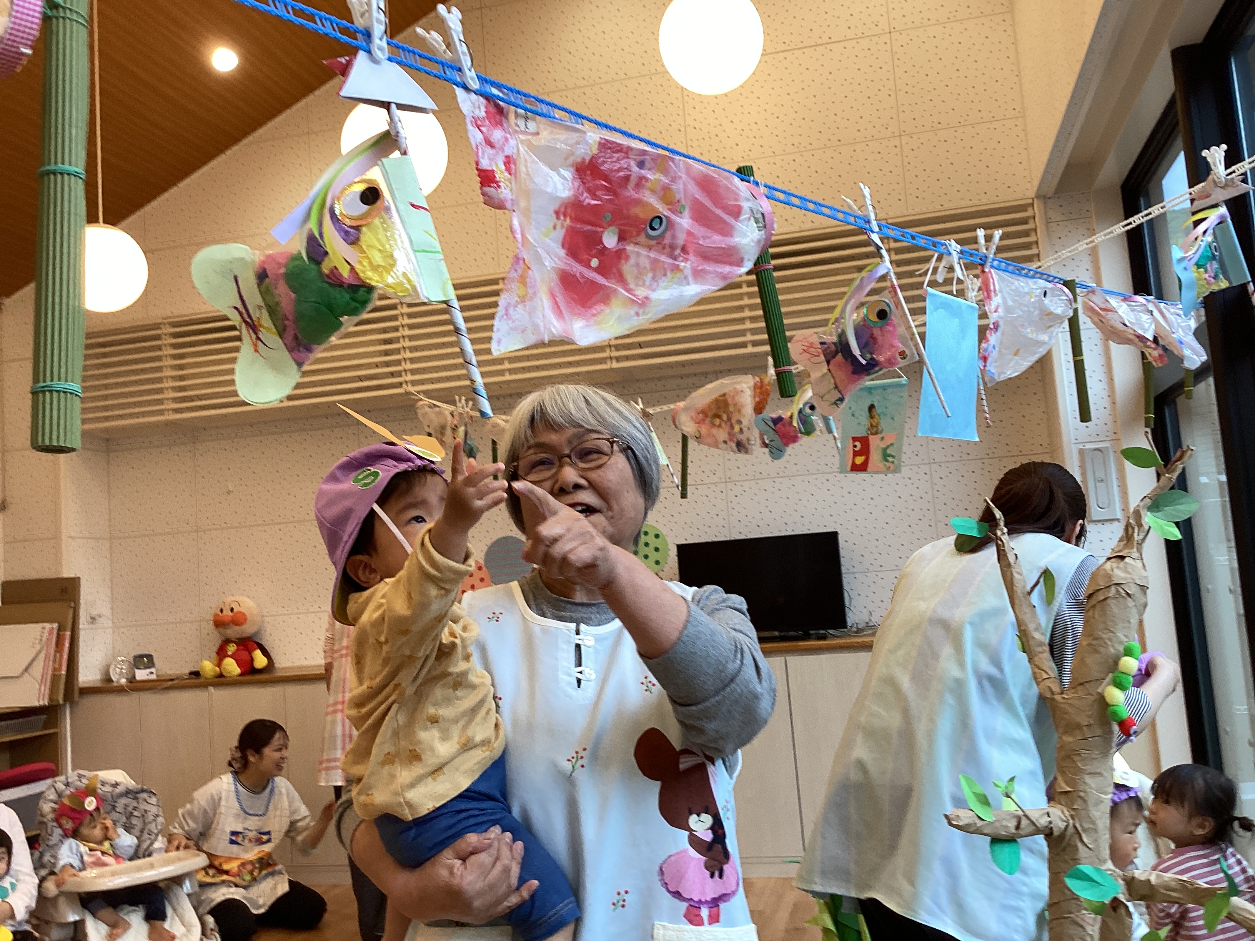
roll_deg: +4.2
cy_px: 470
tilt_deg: +6.3
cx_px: 628
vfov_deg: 45.4
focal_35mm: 31
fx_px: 1124
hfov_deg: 58.4
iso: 50
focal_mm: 3.3
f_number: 2.4
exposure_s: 1/60
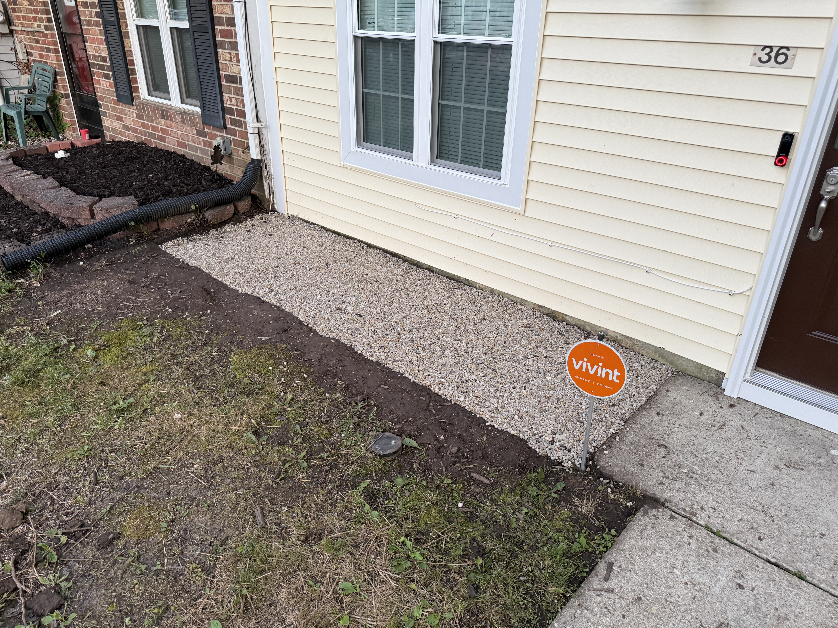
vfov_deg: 56.8
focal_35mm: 24
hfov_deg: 71.6
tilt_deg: -26.6
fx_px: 581
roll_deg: -2.2
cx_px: 419
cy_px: 314
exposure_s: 1/101
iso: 200
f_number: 1.78
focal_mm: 6.76
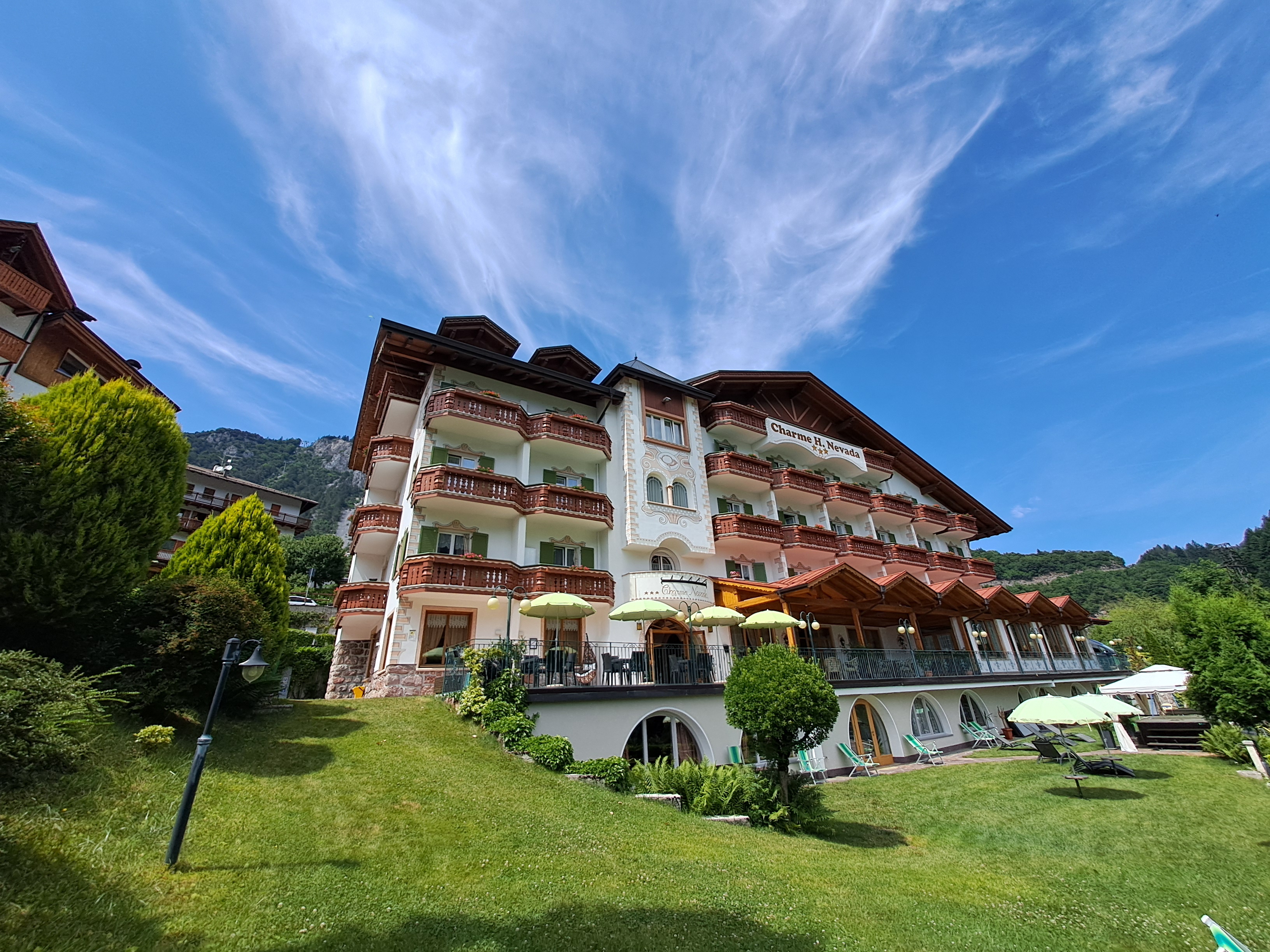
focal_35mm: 13
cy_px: 476
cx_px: 635
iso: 40
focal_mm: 1.42
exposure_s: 1/1294
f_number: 2.2
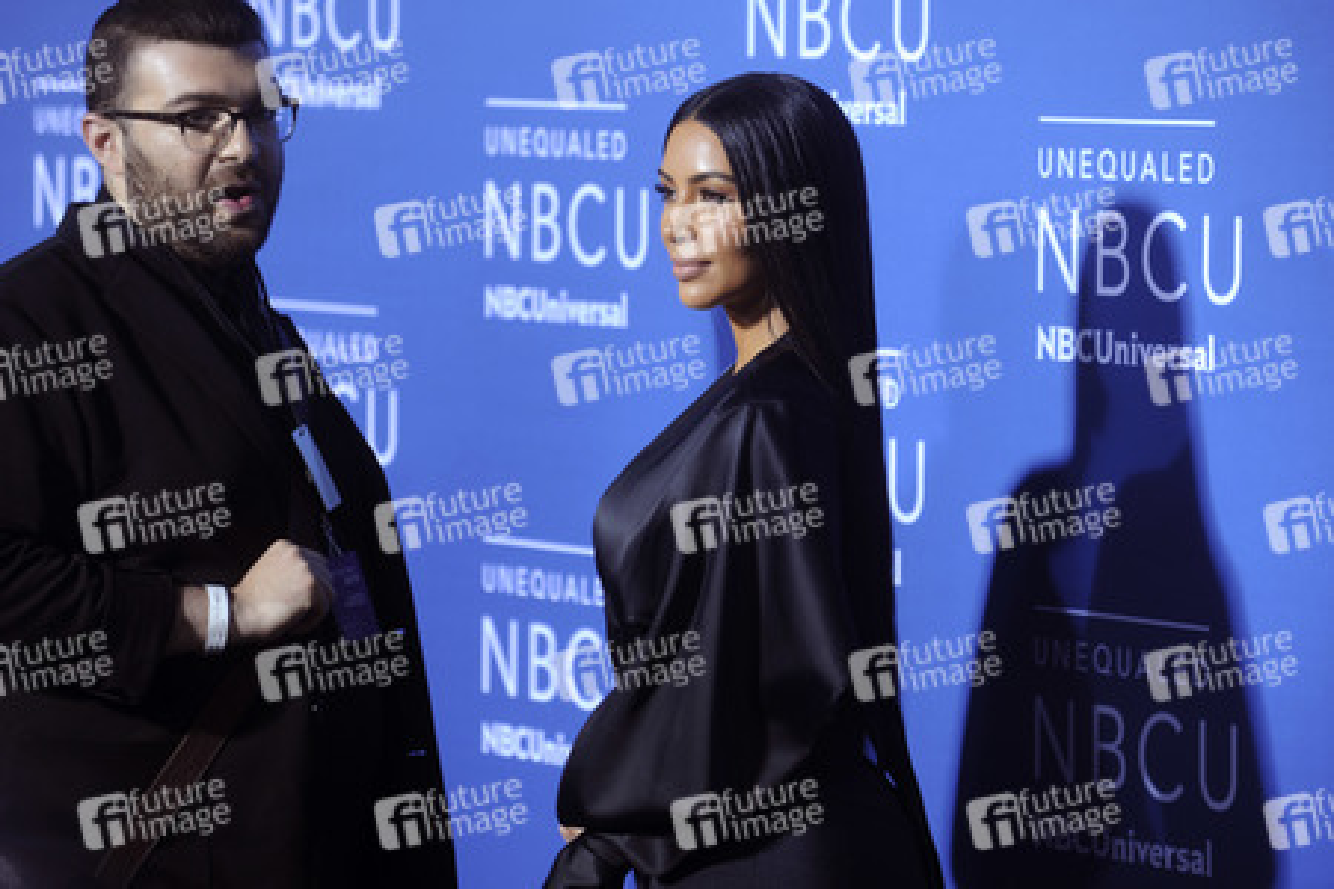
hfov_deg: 10.3
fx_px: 7411
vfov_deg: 6.9
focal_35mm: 200
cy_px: 444
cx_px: 667
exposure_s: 1/400
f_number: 5
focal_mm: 200
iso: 800
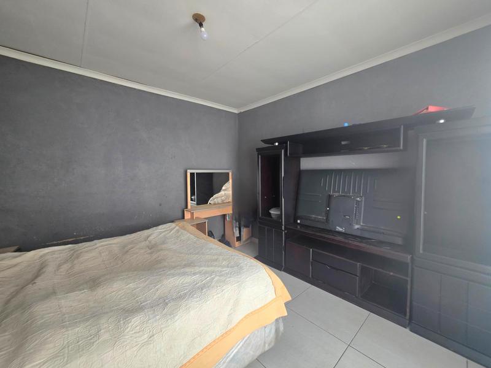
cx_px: 246
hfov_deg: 106.2
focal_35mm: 13
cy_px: 184
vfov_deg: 89.9
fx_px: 184
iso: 250
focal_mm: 2.2
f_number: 1.9
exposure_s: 1/101
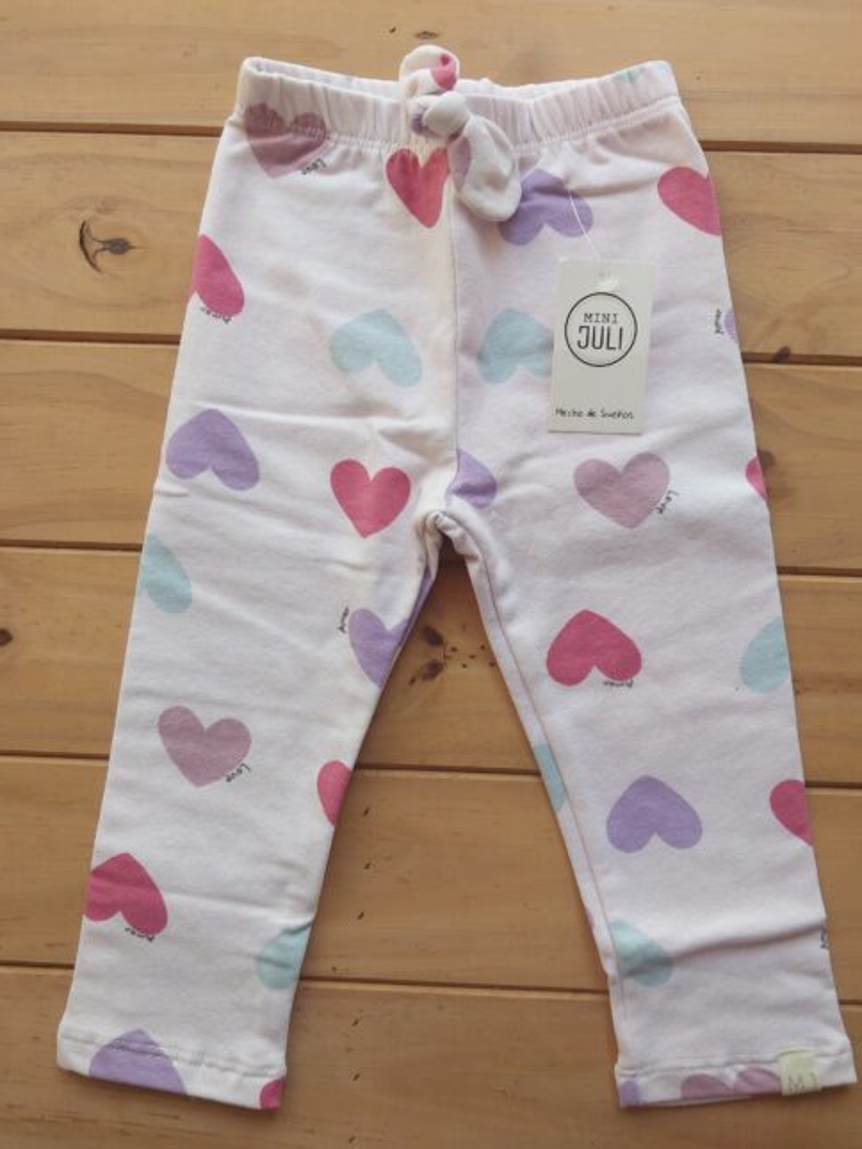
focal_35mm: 31
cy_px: 564
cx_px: 438
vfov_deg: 58.3
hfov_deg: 45.5
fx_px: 1029
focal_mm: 4.6
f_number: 1.8
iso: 50
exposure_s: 1/100
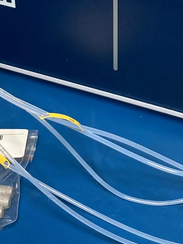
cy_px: -12
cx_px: 170
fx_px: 635
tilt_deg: -31.1
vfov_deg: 20.9
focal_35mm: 90
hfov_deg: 16.2
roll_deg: +0.5
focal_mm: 3.99
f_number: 1.8
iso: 64
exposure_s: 1/100
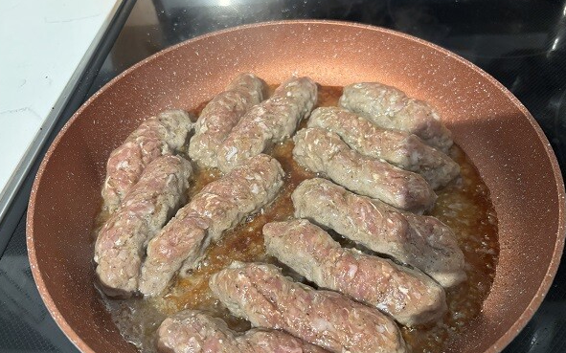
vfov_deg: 44.5
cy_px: 193
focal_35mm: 28
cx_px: 281
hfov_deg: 66.5
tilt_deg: -48.1
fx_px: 432
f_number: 1.6
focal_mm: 5.96
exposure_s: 1/60
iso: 400
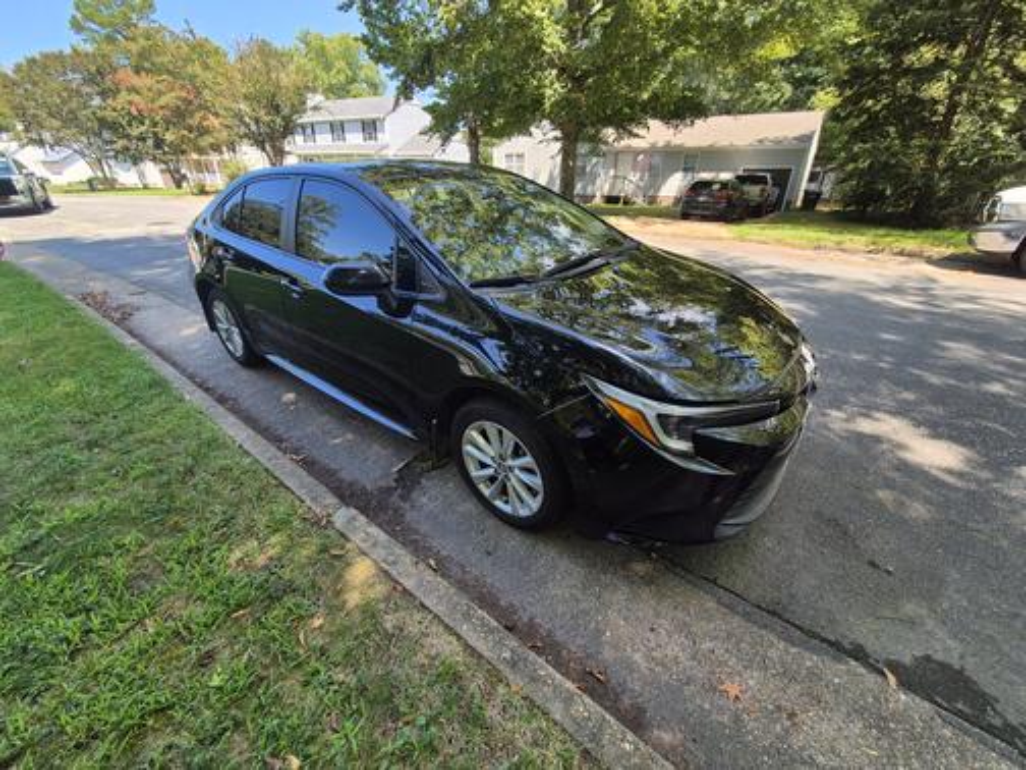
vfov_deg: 89.9
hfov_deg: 106.2
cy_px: 385
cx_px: 513
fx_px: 385
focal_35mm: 13
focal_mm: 2.2
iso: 50
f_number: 2.2
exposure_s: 1/346
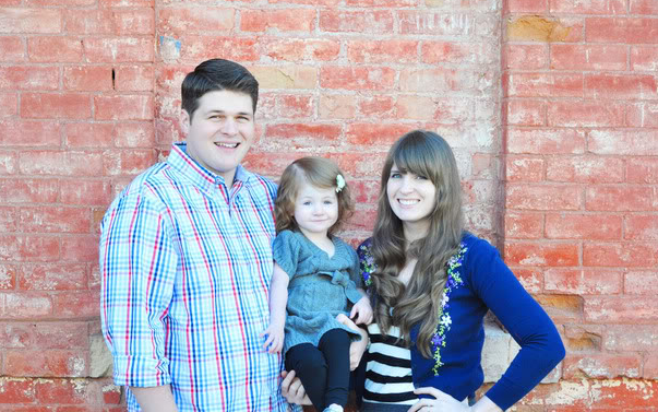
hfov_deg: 25.5
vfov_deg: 16.1
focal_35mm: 81
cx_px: 330
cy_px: 216
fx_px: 1453
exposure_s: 1/160
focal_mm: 50
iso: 500
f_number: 6.3
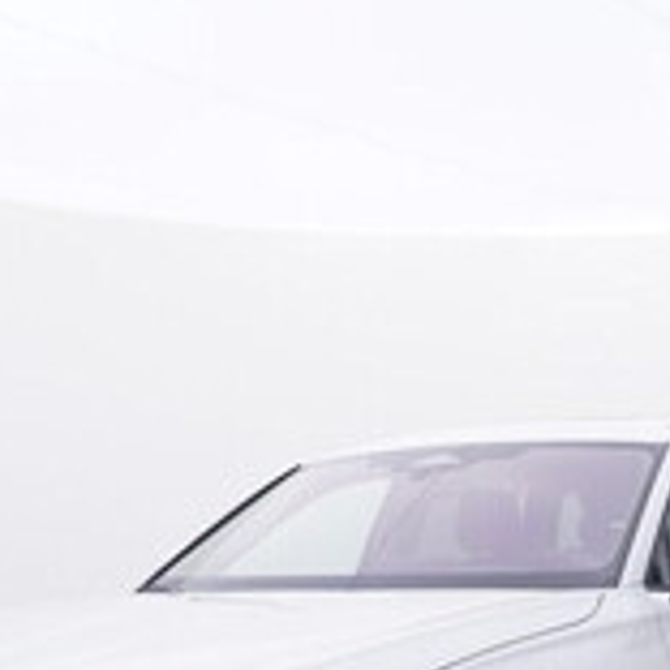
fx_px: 1478
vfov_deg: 23.9
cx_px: 539
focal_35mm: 68
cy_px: 737
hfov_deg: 25.1
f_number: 5
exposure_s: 1/80
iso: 200
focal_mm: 15
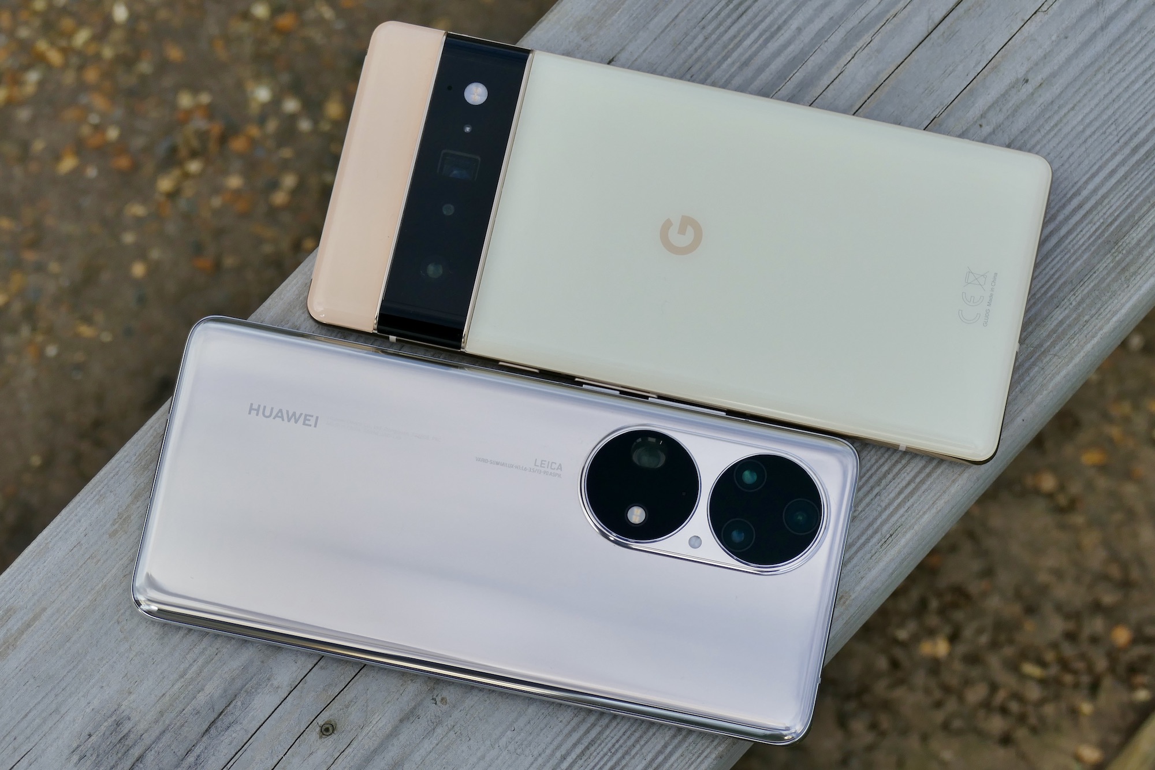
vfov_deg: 13.0
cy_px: 385
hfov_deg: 19.5
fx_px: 3368
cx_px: 578
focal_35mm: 105
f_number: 4.5
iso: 125
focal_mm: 38.48
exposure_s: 1/1600
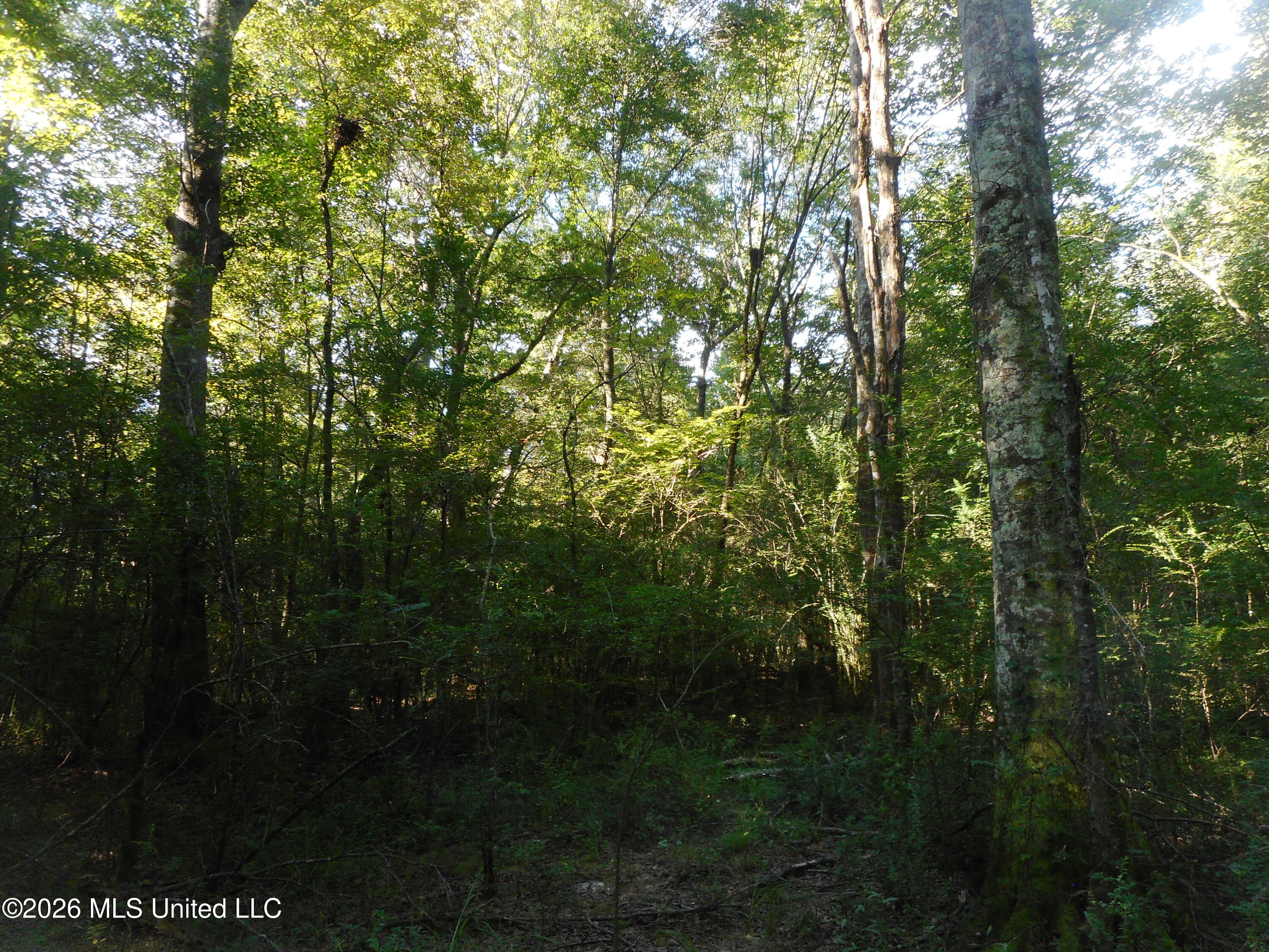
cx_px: 634
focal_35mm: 25
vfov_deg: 54.9
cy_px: 476
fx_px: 916
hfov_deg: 69.4
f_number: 3.7
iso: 140
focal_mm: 4.5
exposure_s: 1/30
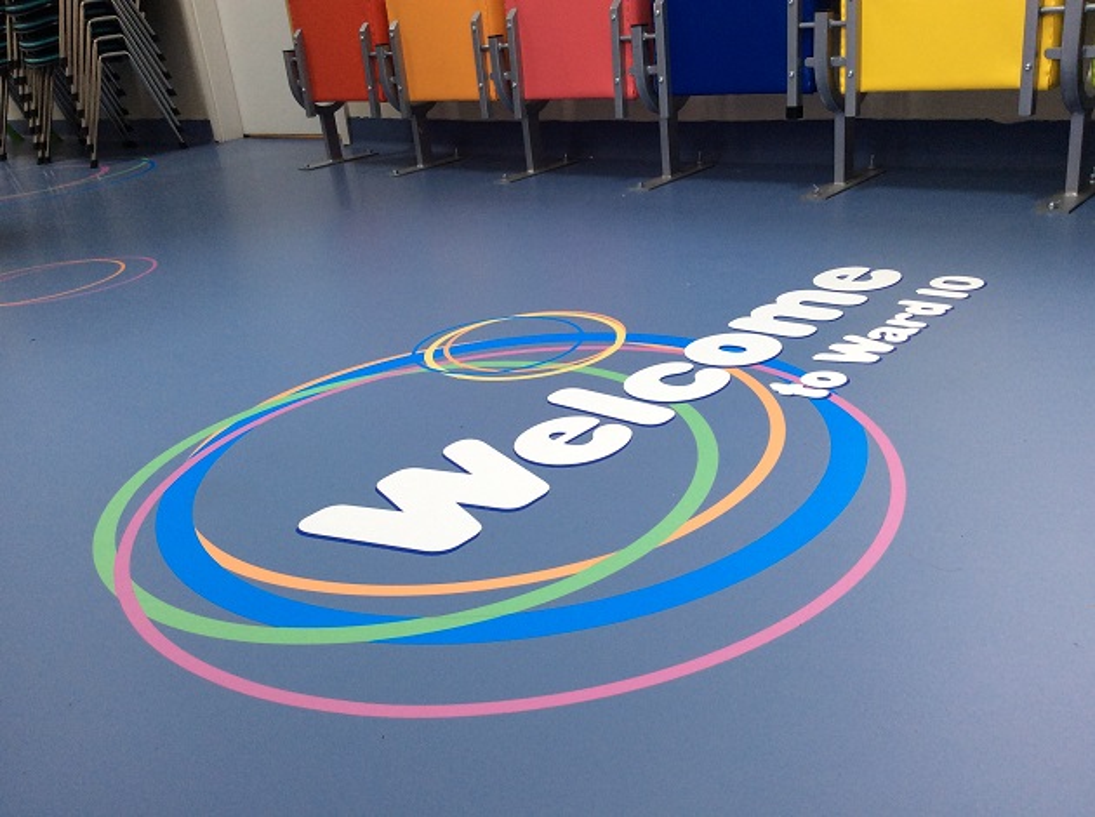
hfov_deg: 56.9
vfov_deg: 44.0
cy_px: 408
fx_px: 1010
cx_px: 548
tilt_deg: -22.2
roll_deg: +7.0
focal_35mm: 32
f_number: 2.4
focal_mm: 3.3
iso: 50
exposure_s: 1/24
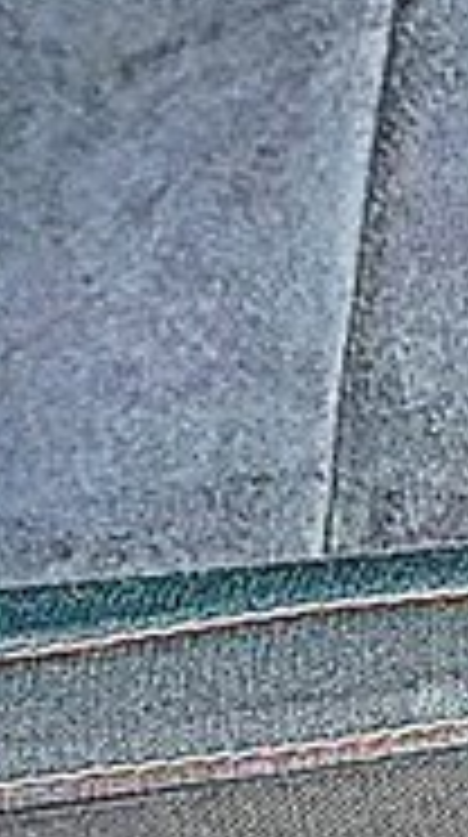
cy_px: 686
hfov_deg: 7.6
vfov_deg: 14.4
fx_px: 3280
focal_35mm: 148
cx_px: 1112
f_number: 1.78
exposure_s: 1/66
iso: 80
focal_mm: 6.86
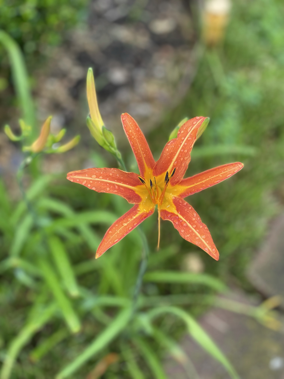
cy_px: 190
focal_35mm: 52
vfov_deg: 36.8
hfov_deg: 28.0
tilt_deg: -52.6
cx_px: 142
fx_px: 569
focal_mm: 6
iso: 25
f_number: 2
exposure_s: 1/239
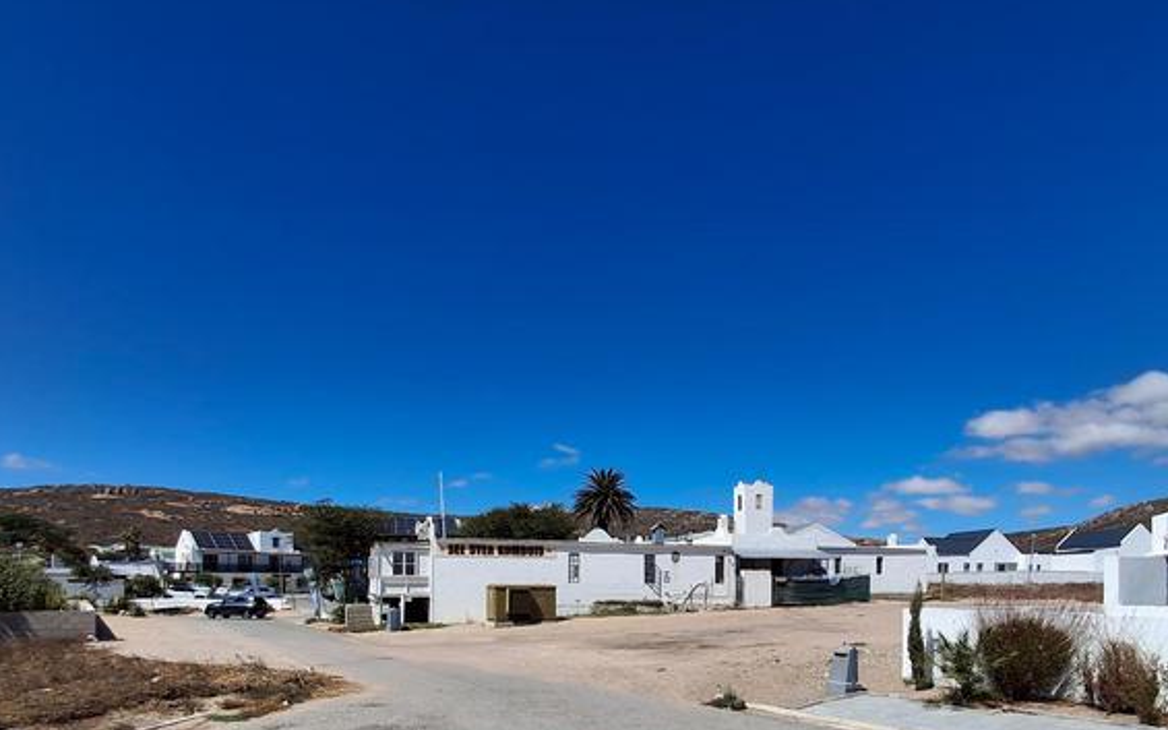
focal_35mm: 24
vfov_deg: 47.6
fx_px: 764
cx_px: 608
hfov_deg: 74.8
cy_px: 608
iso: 40
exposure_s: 1/2506
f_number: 2.2
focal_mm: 1.64
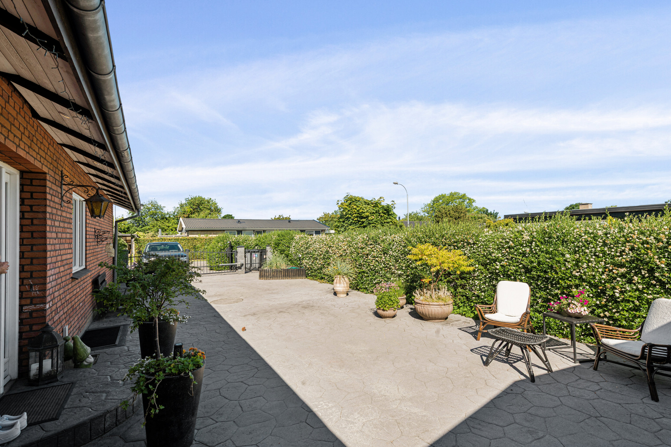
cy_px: 231
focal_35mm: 17
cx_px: 341
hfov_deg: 93.3
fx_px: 317
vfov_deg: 70.4
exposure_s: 1/160
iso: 200
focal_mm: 16
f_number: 10
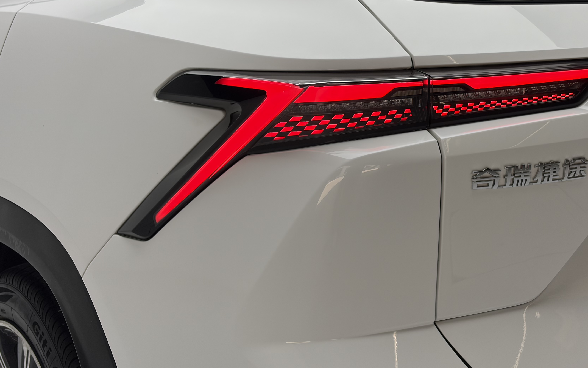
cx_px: 356
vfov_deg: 19.4
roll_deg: +0.0
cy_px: 127
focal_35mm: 67
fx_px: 1074
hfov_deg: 30.5
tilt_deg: -9.7
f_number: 1.6
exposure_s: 1/379
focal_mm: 5.96
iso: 32
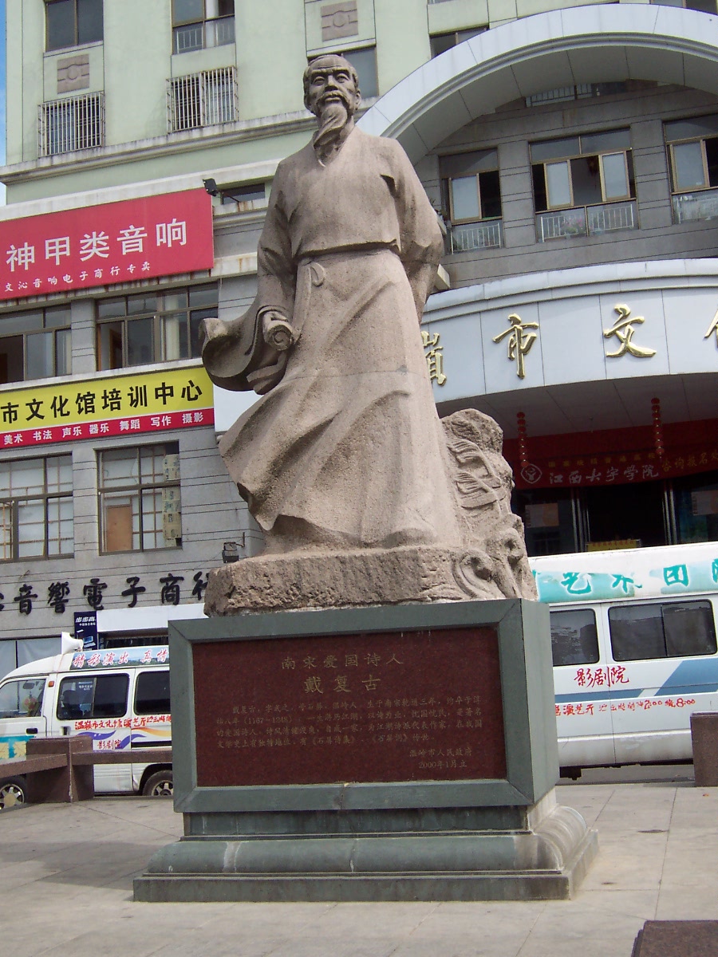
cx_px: 359
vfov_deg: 36.8
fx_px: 1438
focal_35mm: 52
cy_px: 478
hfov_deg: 28.0
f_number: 4.8
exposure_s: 1/500
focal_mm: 8
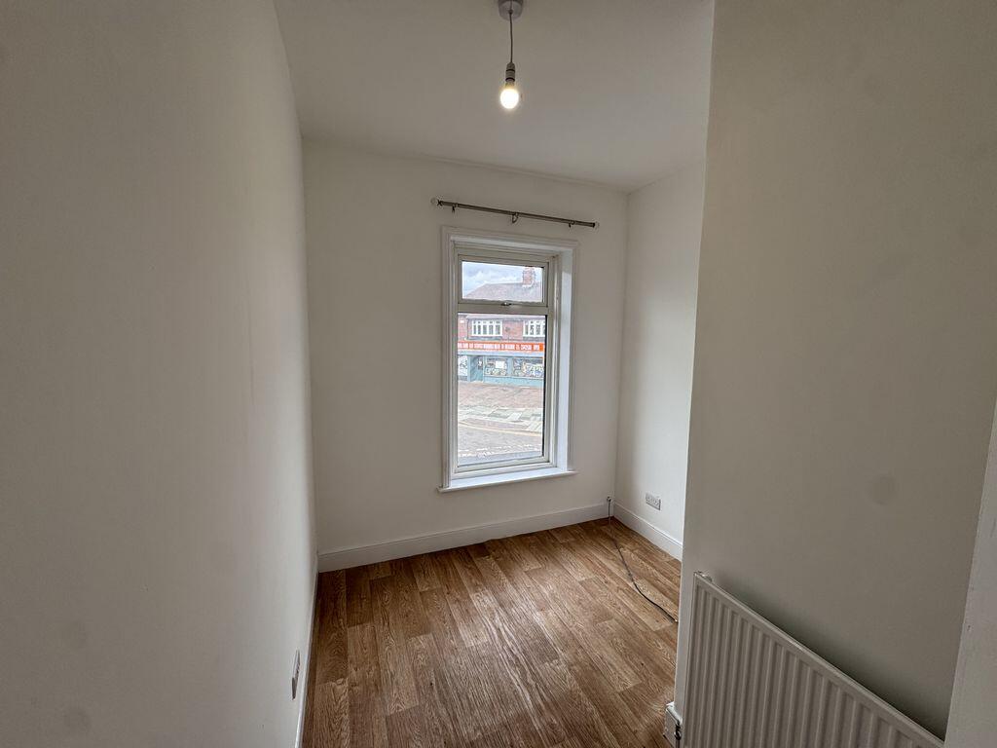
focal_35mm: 14
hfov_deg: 102.1
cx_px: 498
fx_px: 403
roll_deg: -0.1
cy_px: 374
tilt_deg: -6.3
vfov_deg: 85.7
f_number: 2.2
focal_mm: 2.22
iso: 40
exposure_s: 1/228
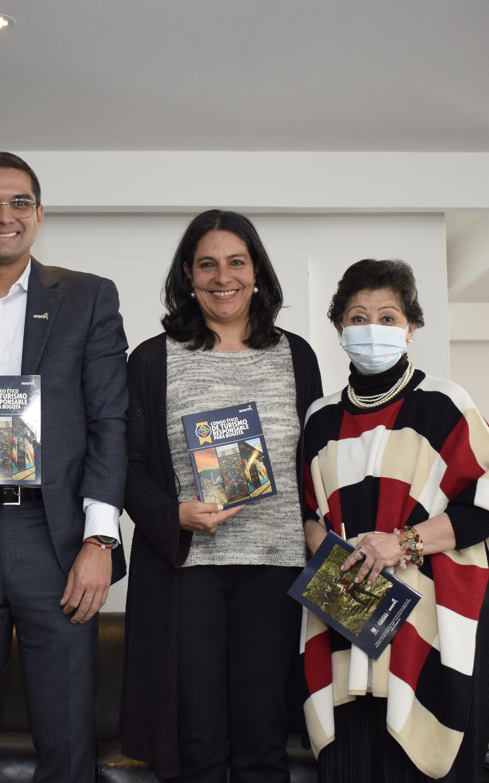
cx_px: 148
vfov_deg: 35.2
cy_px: 392
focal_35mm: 58
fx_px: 1232
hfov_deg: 22.3
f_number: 4.5
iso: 1000
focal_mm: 25
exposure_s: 1/50
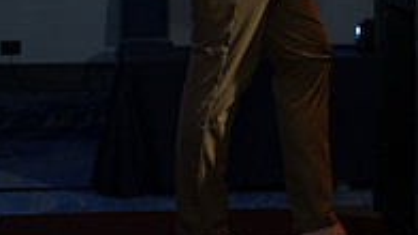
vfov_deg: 7.8
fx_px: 1684
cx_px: 400
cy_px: -111
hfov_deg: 14.0
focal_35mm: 152
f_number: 4
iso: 640
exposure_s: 1/60
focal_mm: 47
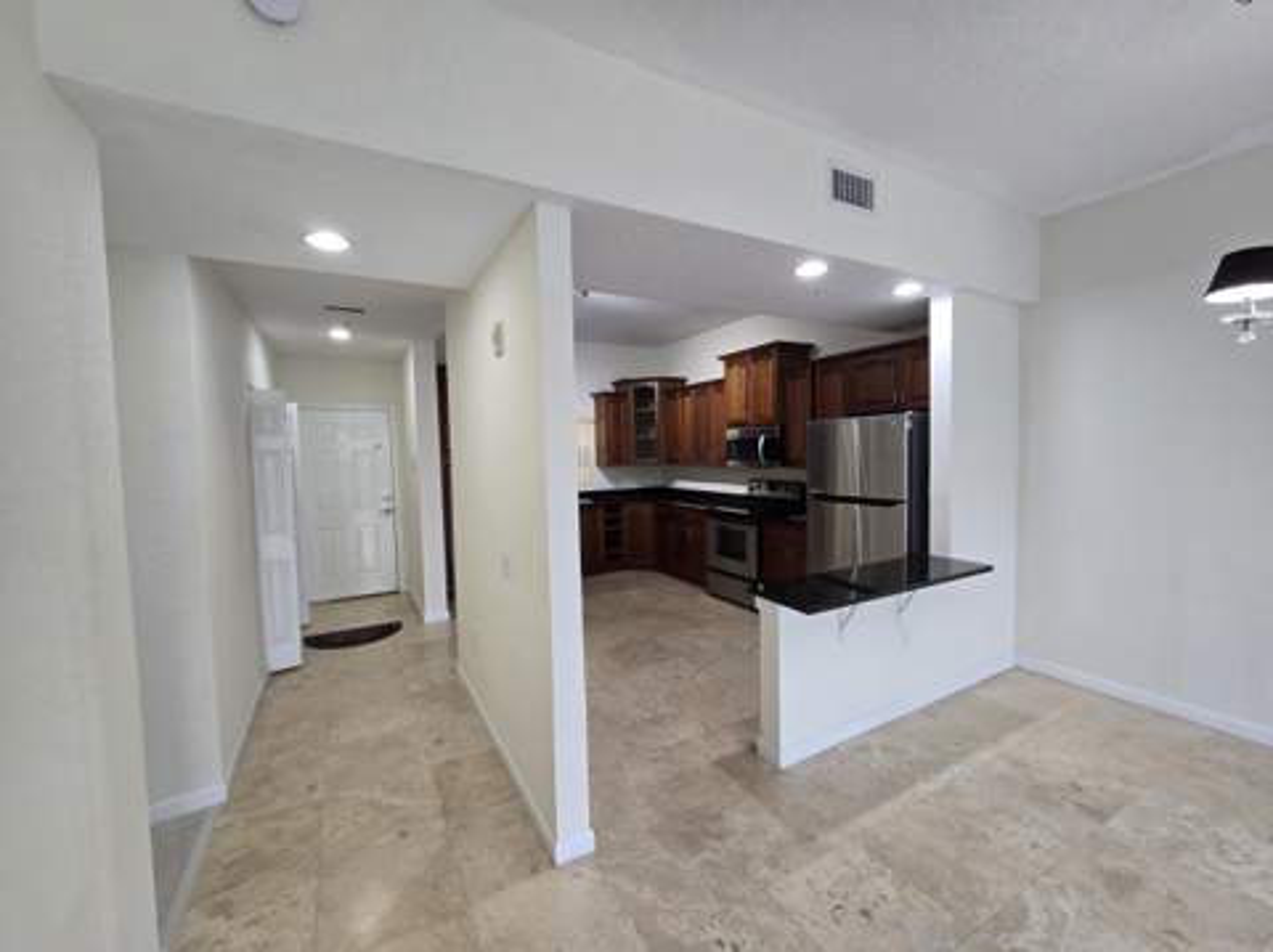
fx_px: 478
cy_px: 476
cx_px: 636
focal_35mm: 13
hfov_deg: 106.2
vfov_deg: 89.8
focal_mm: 2.2
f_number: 2.2
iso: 125
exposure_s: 1/60
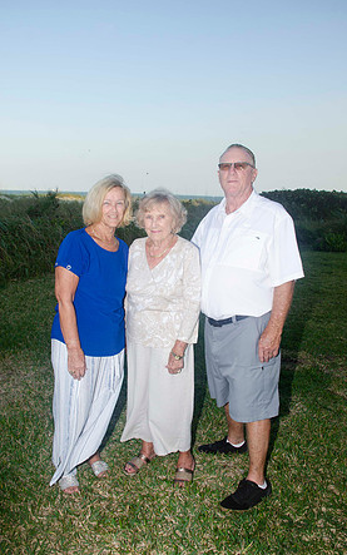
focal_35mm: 31
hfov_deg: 40.6
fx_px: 469
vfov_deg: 61.2
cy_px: 279
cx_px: 167
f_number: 7.1
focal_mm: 20
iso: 100
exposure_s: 1/250
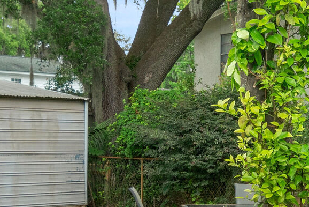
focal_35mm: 88
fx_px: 753
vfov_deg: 15.5
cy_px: 154
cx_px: 267
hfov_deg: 22.7
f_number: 7.1
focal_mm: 11
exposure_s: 1/200
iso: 250
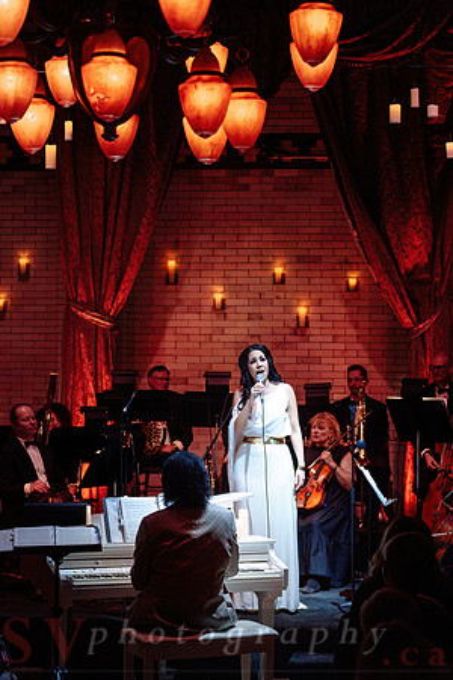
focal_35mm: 78
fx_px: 1472
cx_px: 226
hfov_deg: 17.5
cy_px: 340
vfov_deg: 26.0
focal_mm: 78
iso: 1600
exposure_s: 1/125
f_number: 2.8
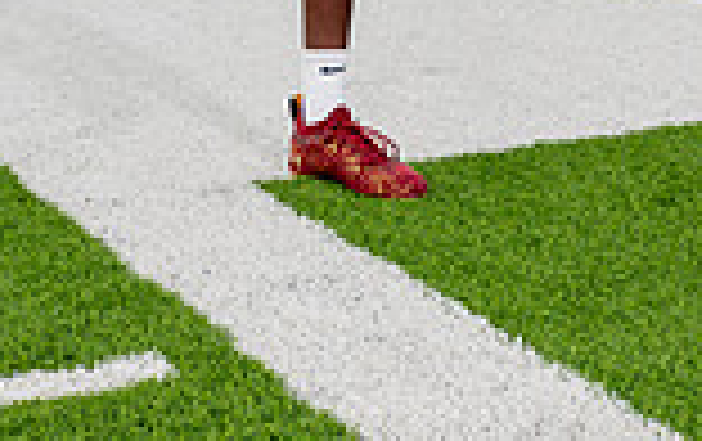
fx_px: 2587
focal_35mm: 135
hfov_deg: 15.5
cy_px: -562
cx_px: 310
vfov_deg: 8.9
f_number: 7.1
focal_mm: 46
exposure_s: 1/320
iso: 125
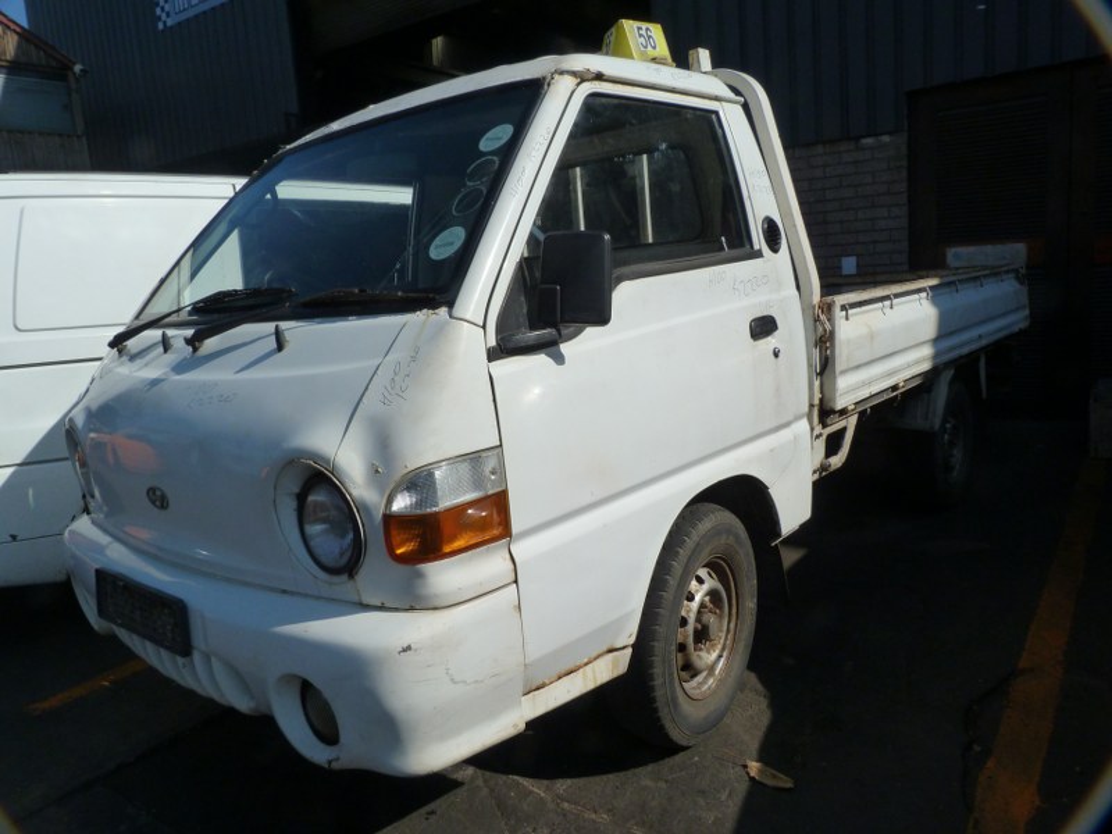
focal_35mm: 25
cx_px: 556
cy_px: 417
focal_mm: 4.5
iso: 125
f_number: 5.6
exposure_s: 1/640
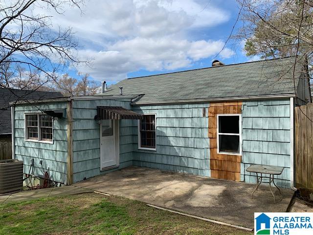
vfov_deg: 53.1
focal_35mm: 26
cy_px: 118
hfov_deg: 67.3
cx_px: 156
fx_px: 235
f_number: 1.8
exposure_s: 1/1916
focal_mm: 4.25
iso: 25
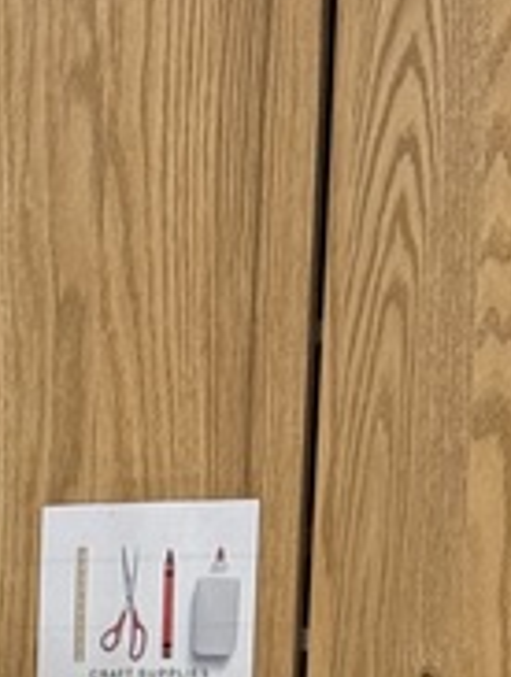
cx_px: -652
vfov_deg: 6.9
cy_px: 1746
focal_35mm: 268
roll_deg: +0.3
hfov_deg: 5.4
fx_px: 5257
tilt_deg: -10.8
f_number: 1.78
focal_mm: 6.76
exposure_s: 1/60
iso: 125
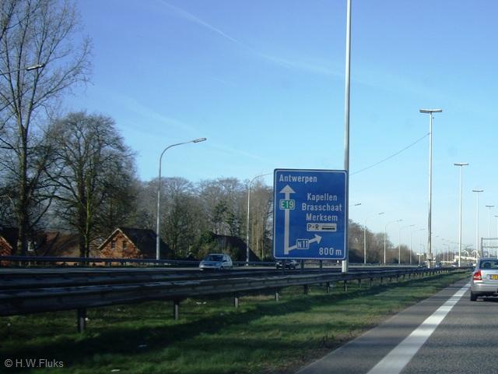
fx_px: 547
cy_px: 187
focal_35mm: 38
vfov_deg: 37.7
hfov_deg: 49.0
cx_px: 249
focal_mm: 7.9
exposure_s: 1/640
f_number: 2.8
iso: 64
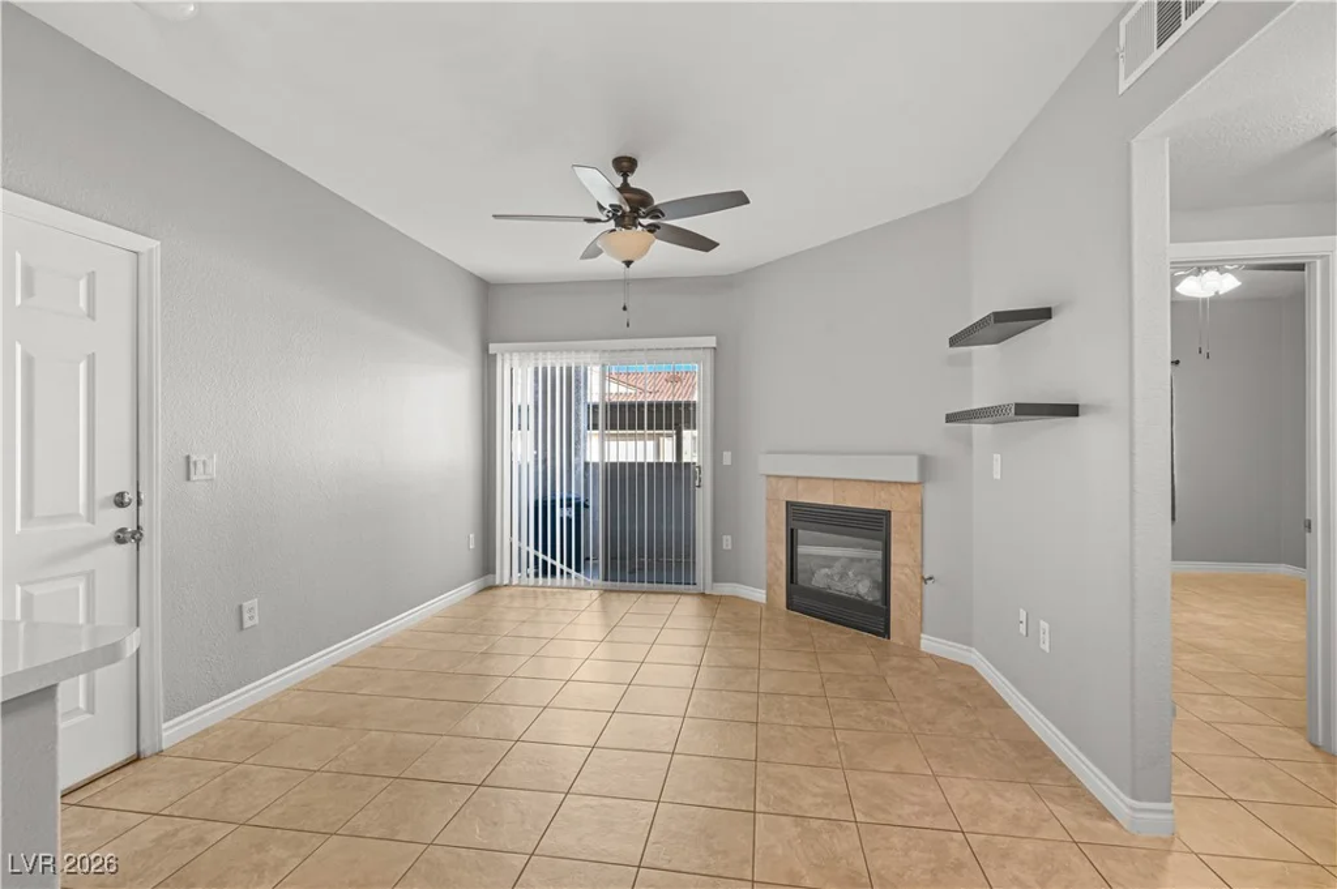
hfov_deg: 96.8
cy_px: 444
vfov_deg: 73.7
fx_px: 594
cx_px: 668
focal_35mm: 16
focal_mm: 16
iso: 500
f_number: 8
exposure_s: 1
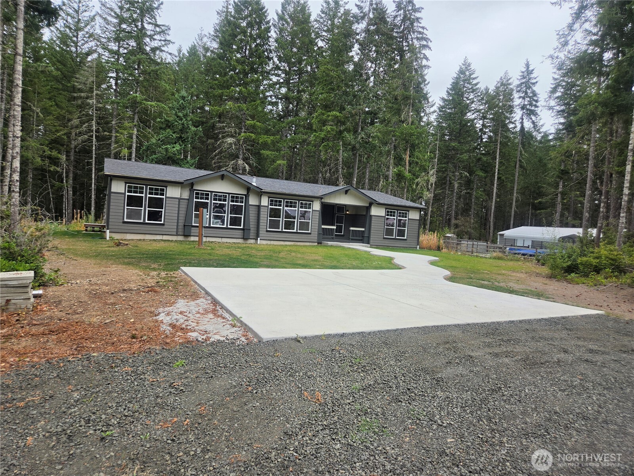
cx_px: 317
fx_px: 421
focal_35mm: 23
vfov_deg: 58.9
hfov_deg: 73.9
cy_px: 238
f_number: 1.8
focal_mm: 5.4
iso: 80
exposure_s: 1/2352
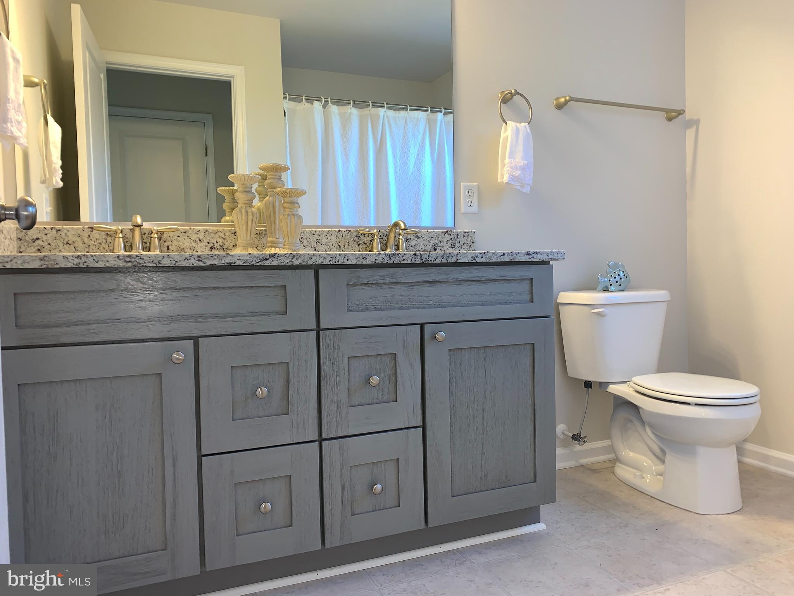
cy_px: 298
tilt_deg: -2.5
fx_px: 596
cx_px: 397
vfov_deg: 53.1
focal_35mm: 26
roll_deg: +0.5
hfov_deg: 67.3
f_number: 1.8
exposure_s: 1/22
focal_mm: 4.25
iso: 25
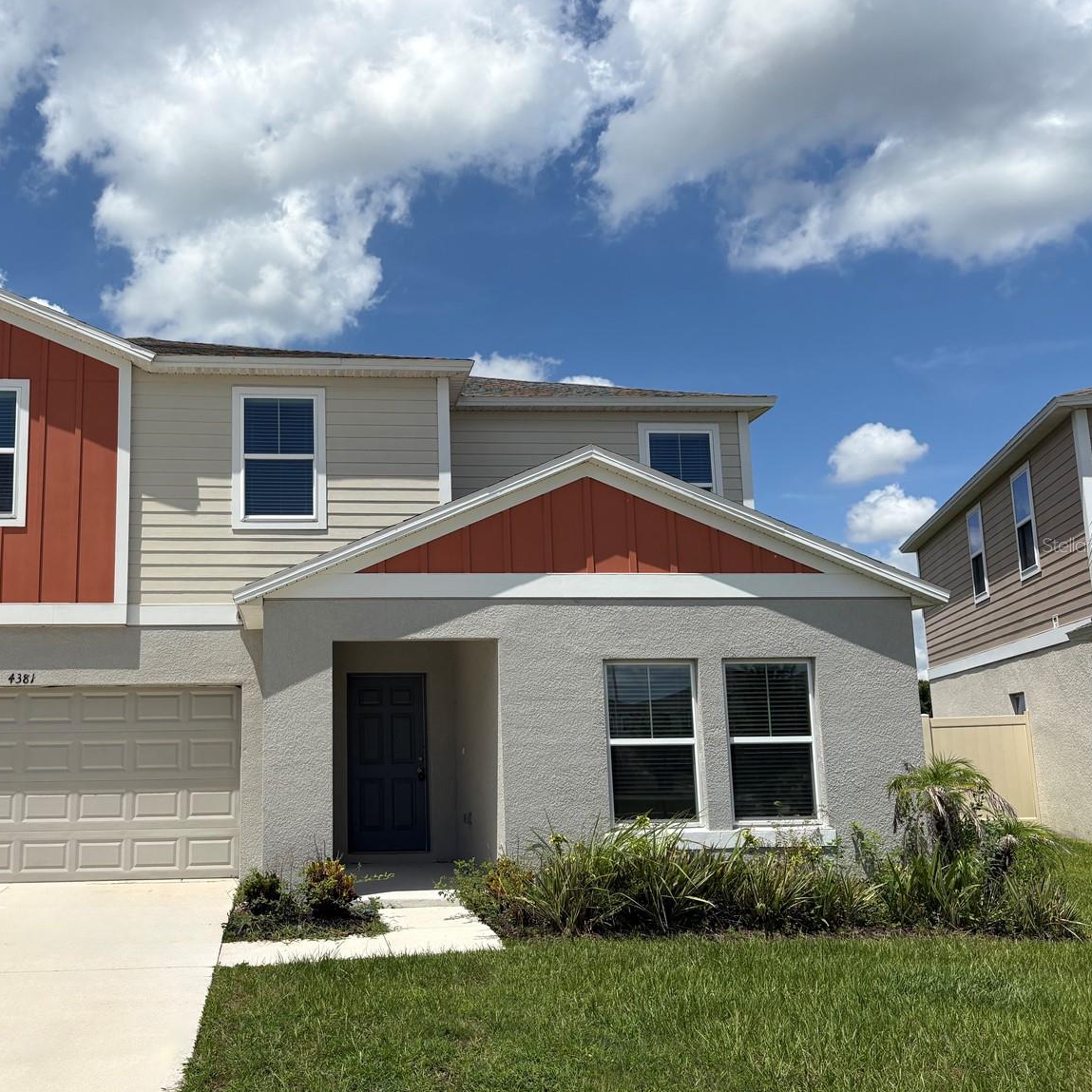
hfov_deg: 50.3
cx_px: 372
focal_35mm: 32
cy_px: 545
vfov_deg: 51.1
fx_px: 1142
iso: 50
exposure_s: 1/6329
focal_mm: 5.96
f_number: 1.6
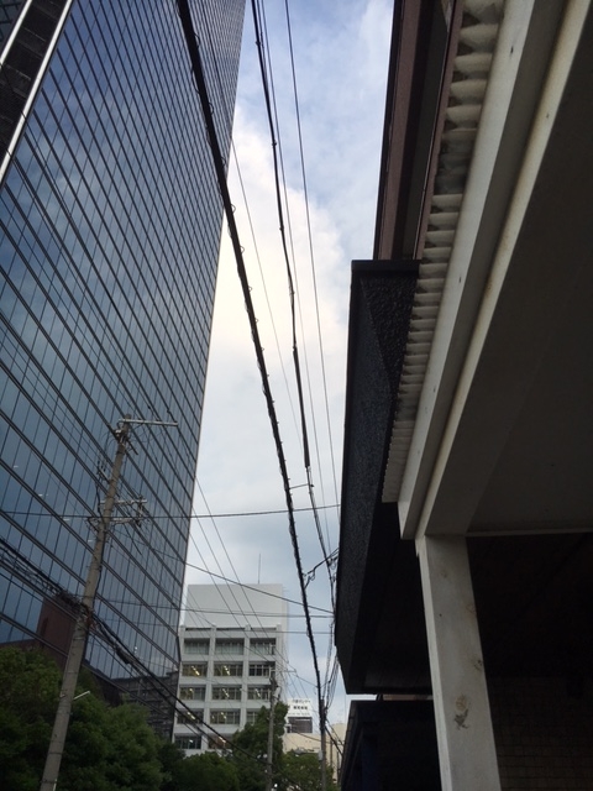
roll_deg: -0.9
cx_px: 296
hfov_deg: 48.2
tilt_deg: +34.7
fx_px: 662
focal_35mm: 29
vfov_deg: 61.7
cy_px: 396
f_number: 2.2
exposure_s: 1/601
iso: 25
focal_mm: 4.15
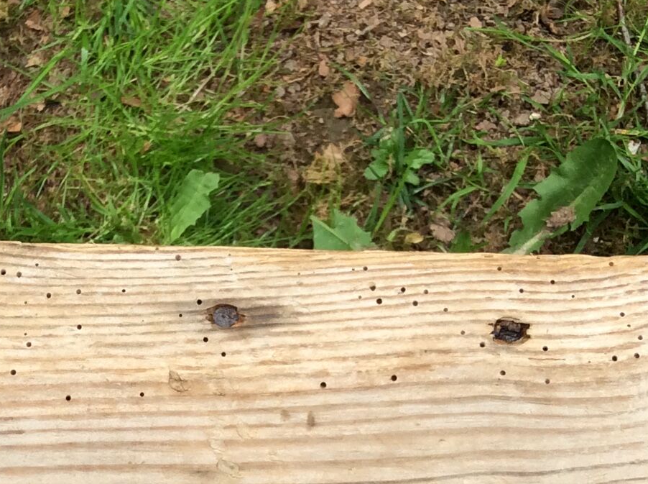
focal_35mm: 92
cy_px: 387
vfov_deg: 15.9
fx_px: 1719
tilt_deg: -71.0
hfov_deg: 21.1
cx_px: 150
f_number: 2.4
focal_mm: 3.3
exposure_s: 1/457
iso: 32
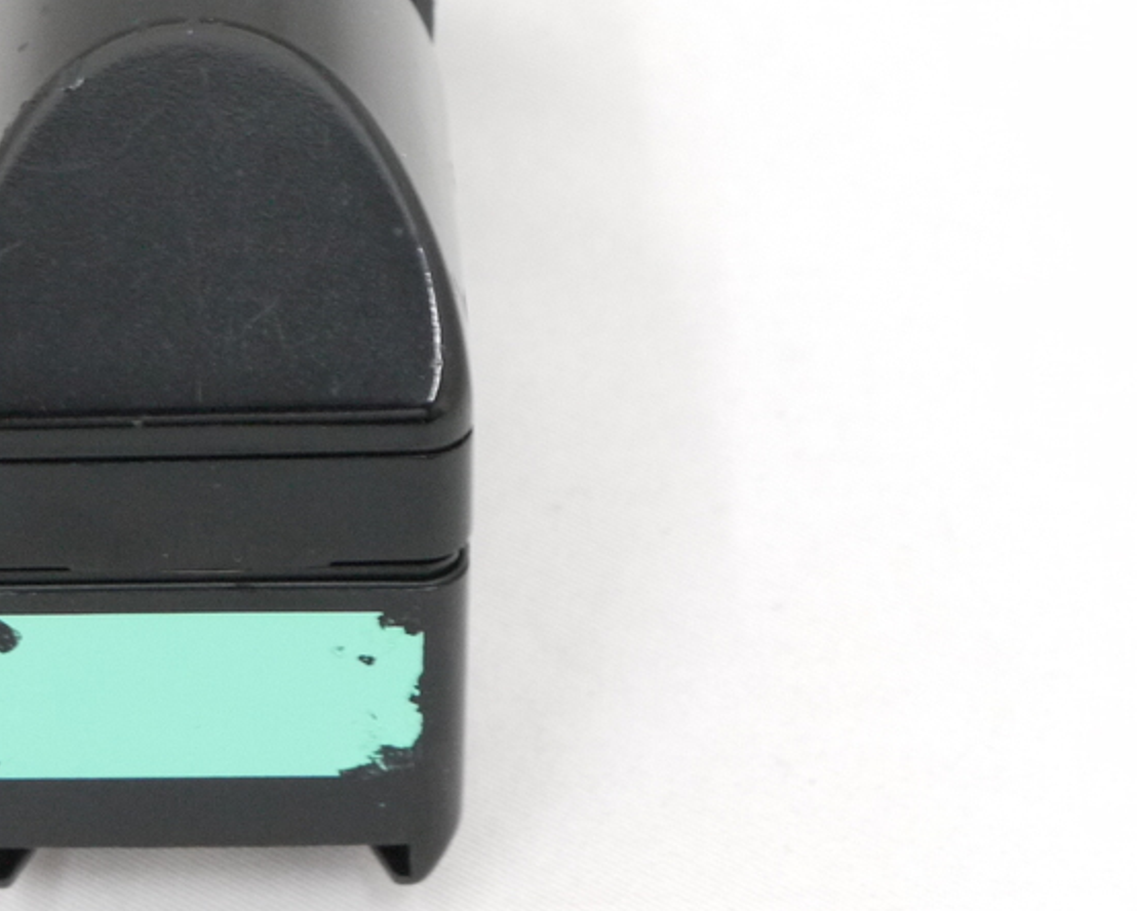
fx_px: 5691
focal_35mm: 169
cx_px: 166
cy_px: 199
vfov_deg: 9.1
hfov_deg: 11.4
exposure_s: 1/25
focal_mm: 40
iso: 800
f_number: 8
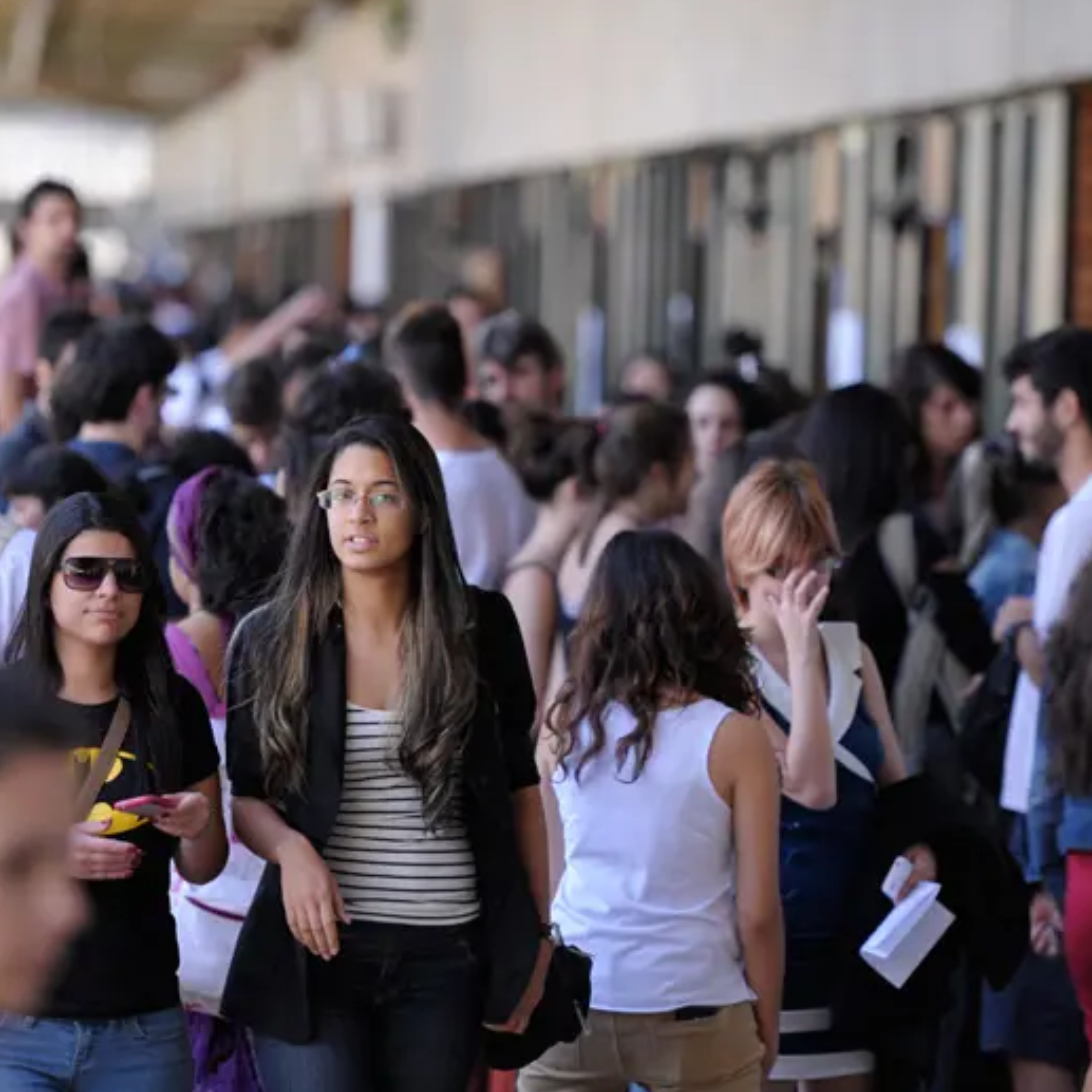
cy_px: 570
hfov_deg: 7.5
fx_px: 8316
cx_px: 492
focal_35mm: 233
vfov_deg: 7.5
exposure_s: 1/1000
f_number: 2.8
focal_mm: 165
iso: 1250
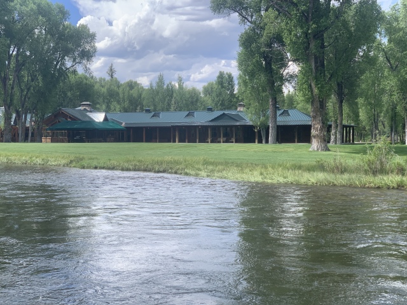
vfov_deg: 28.0
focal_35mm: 52
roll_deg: +1.7
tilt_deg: +0.8
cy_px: 152
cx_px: 204
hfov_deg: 36.8
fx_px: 611
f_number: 2.4
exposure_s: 1/592
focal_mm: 6
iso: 16
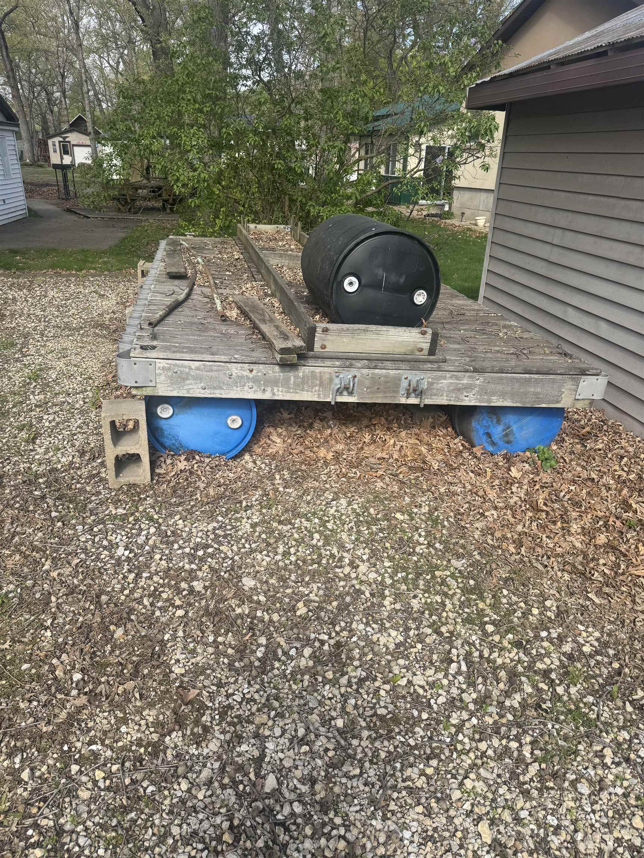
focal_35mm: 24
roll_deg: -2.1
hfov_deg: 56.8
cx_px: 322
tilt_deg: -24.2
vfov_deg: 71.6
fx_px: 595
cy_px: 429
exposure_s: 1/1818
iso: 80
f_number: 1.78
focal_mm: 6.76
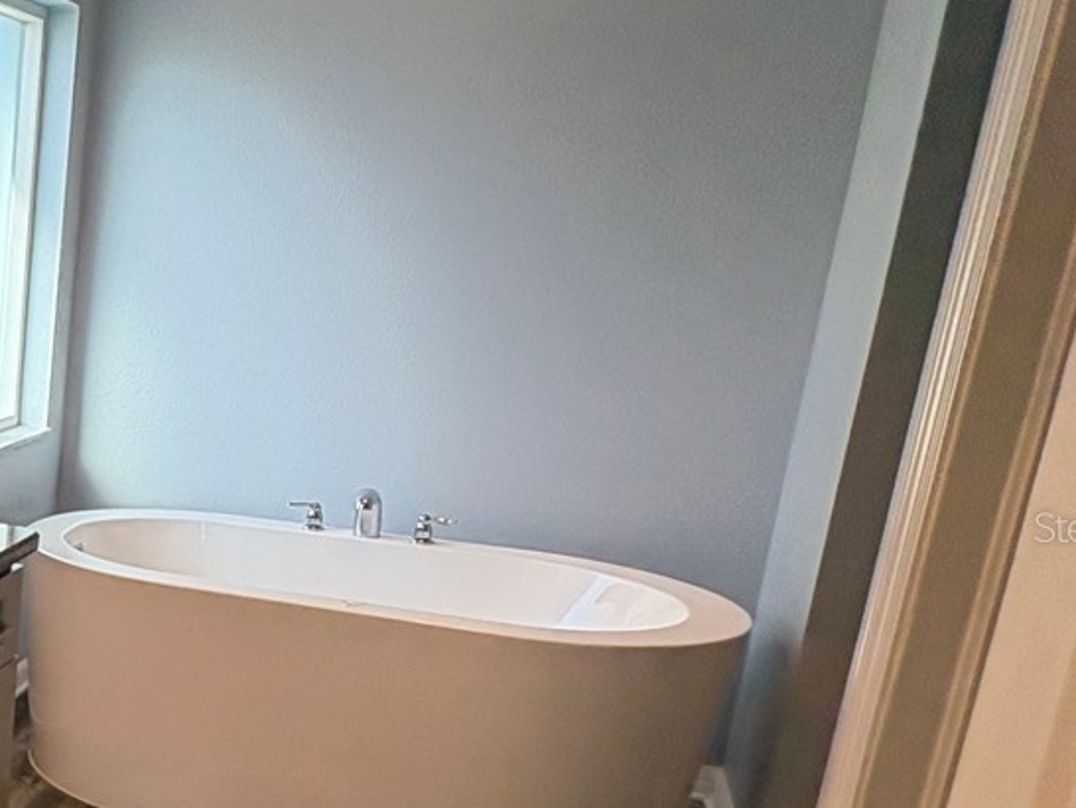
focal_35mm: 41
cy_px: 526
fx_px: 1275
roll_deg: +1.3
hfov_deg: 32.7
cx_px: -357
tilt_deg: -14.0
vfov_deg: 34.9
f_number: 2.2
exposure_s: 1/128
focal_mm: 2.22
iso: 80
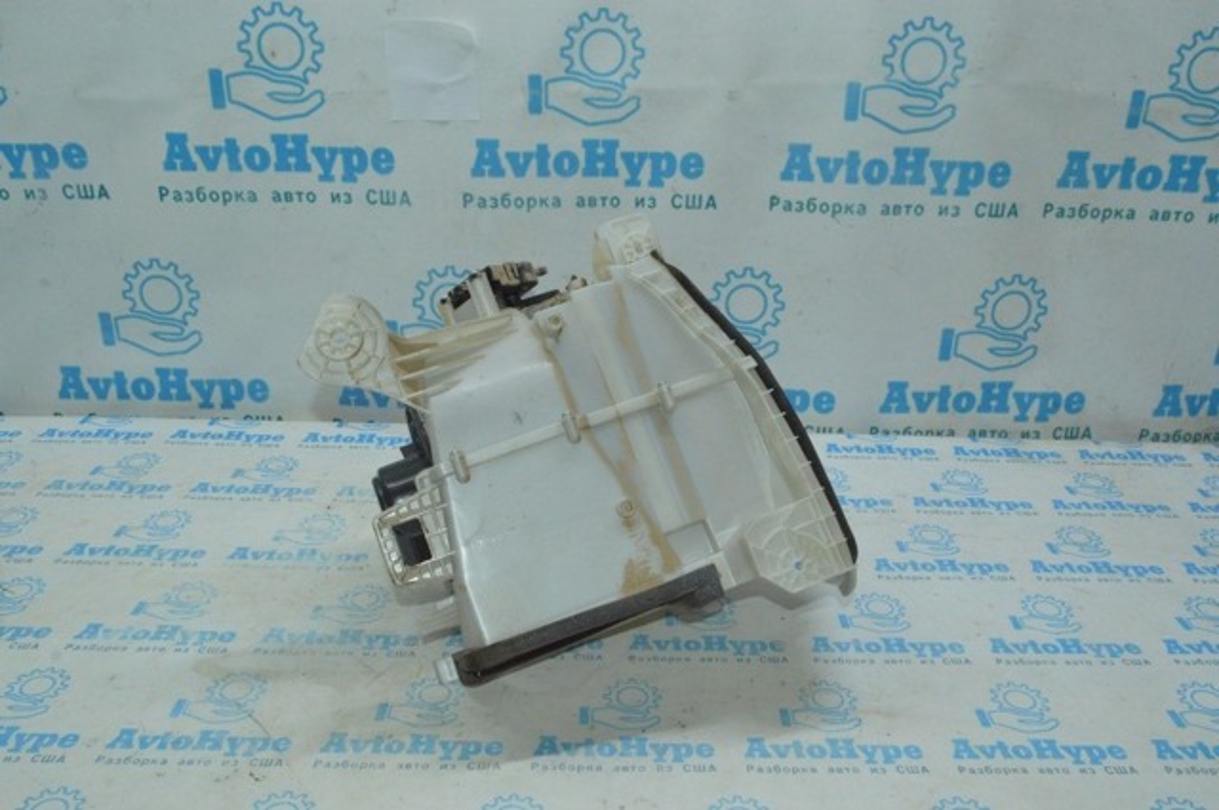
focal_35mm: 30
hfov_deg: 62.0
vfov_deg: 43.5
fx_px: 1015
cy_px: 405
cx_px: 610
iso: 2800
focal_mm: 20
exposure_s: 1/80
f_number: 16
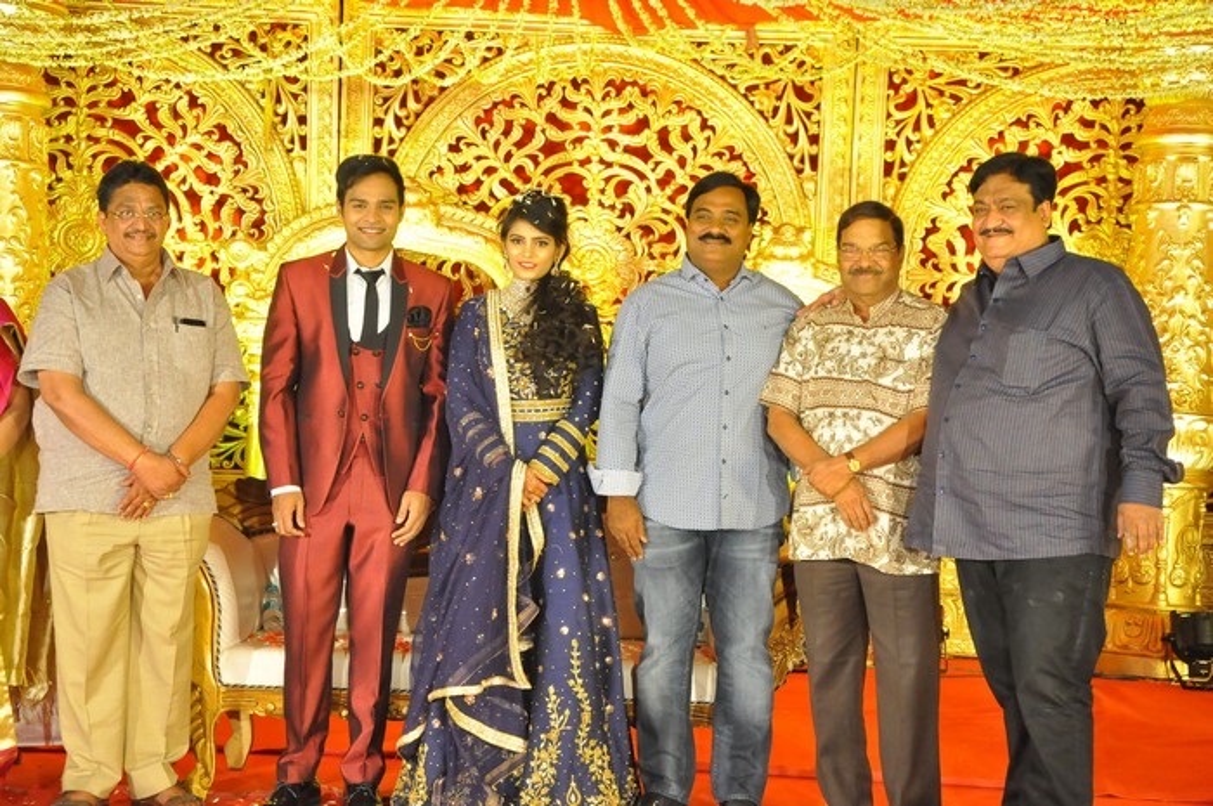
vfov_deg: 18.1
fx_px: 2524
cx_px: 606
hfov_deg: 27.0
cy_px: 403
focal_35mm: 75
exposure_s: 1/125
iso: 2500
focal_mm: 50
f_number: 7.1
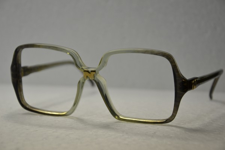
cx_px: 112
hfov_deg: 17.1
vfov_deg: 11.4
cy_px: 75
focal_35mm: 120
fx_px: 750
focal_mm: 80
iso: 450
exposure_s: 1/60
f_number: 5.3
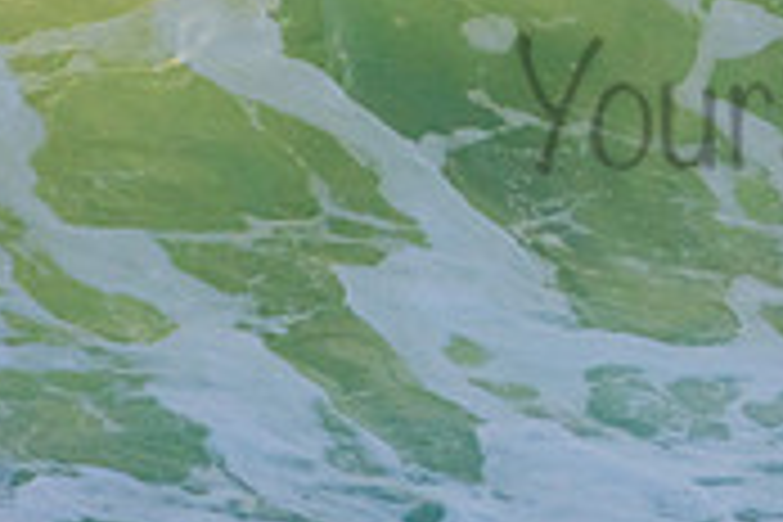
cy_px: 65
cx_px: 981
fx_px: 44954
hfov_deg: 1.0
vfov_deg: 0.7
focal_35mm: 2067
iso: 640
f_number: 5.6
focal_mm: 400
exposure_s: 1/1000
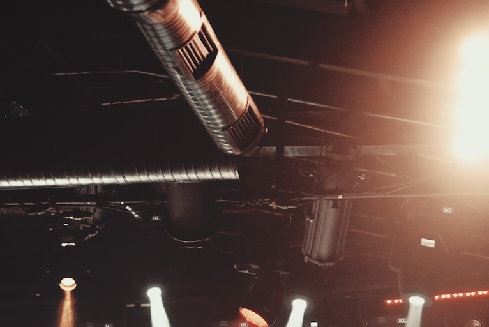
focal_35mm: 239
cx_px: -31
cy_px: 513
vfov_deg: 5.7
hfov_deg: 8.5
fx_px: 3249
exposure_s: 1/250
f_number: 2.8
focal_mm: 70
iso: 32000
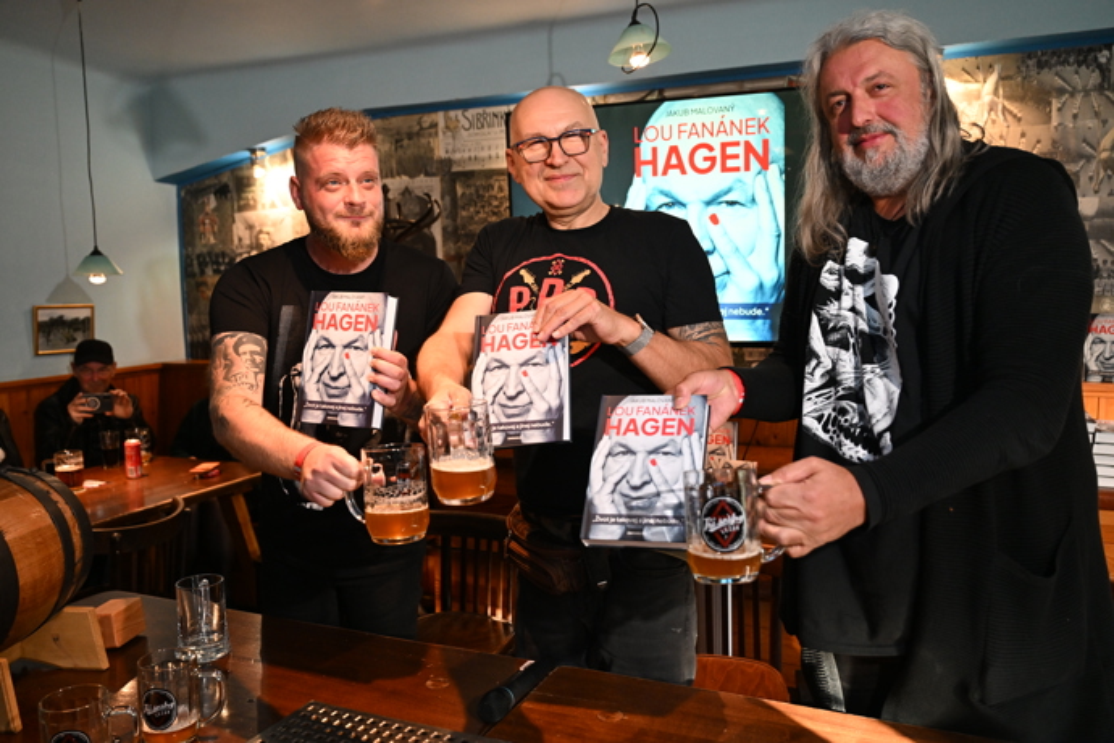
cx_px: 557
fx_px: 944
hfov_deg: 61.1
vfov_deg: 43.0
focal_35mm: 30
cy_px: 372
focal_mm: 30.5
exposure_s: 1/200
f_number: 3.5
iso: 3200
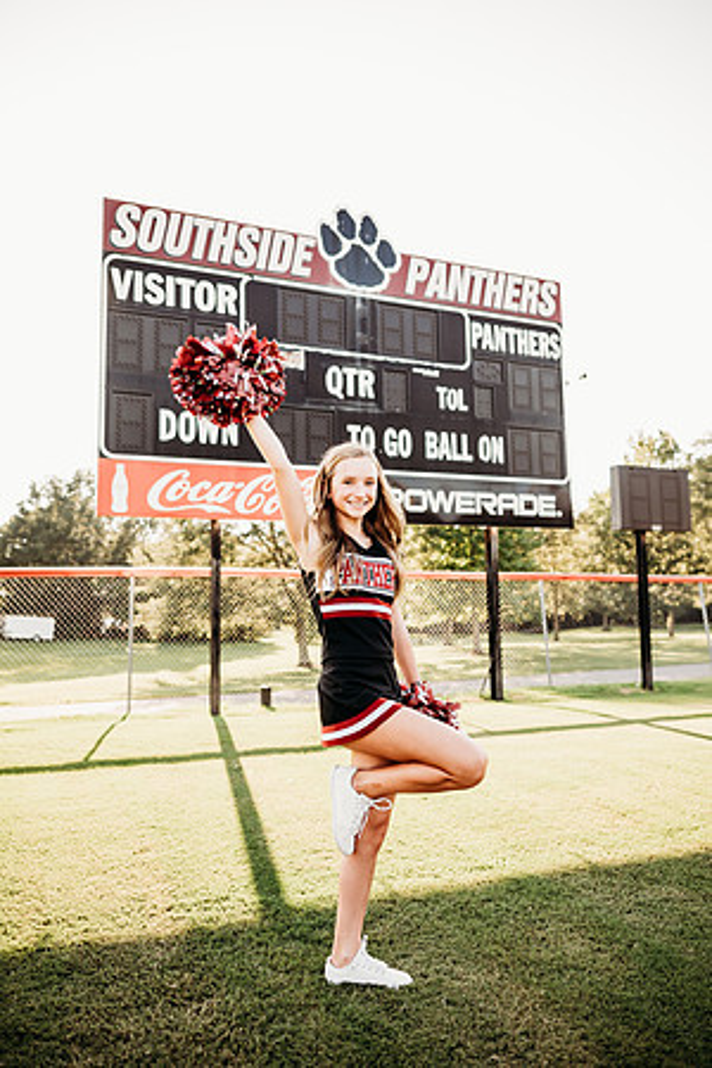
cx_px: 356
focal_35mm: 24
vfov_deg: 73.7
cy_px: 534
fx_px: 712
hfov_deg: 53.1
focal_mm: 24
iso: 200
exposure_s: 1/800
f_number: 2.8
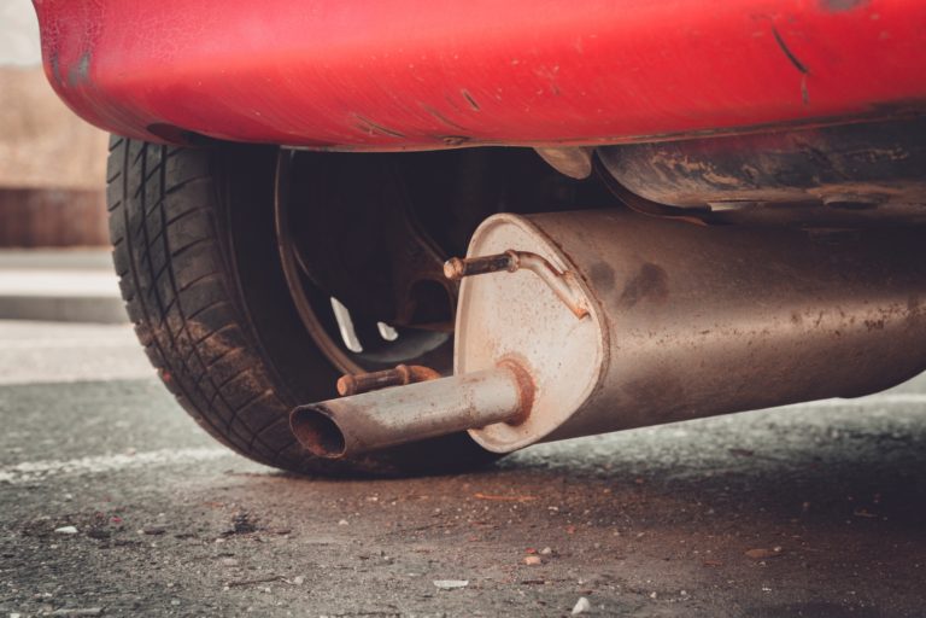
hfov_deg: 24.2
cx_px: 463
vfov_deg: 16.3
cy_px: 309
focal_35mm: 84
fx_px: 2160
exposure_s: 1/100
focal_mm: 56
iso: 250
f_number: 5.6
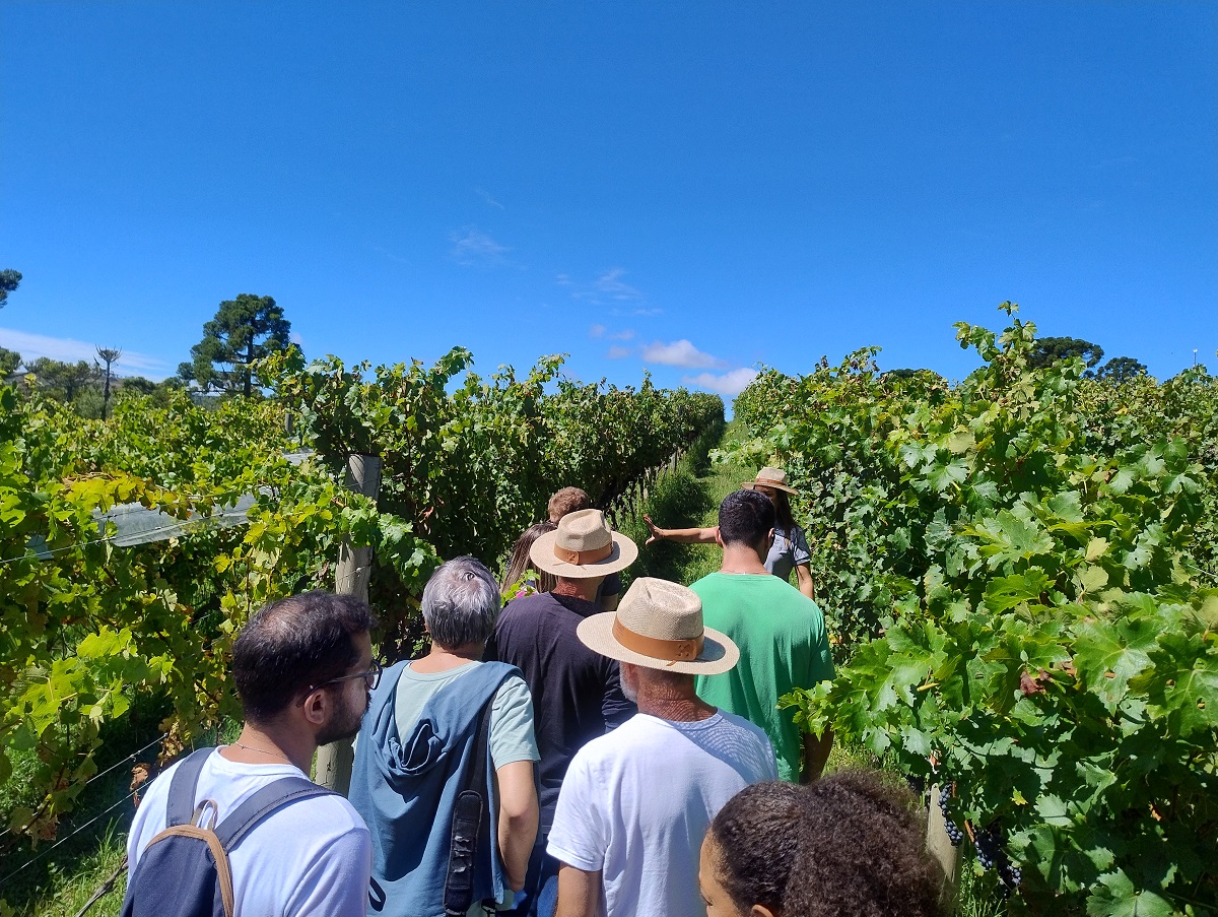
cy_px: 458
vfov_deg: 56.9
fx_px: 845
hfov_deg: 71.5
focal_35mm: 24
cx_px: 609
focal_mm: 5.56
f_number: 1.8
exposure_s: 1/1623
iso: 101
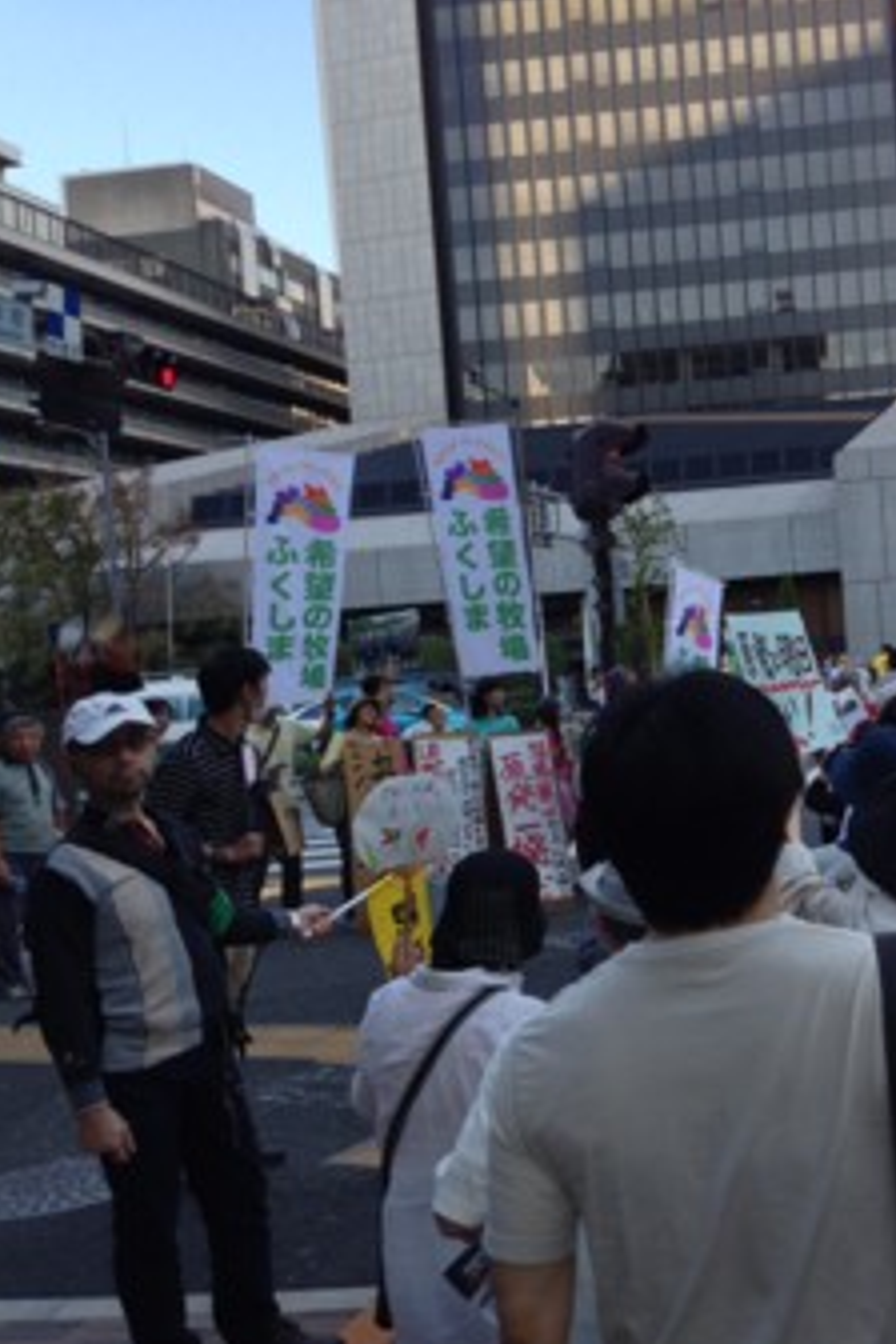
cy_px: 672
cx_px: 884
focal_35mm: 46
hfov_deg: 27.6
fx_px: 1717
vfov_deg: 42.7
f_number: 2.4
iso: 50
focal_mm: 4.12
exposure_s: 1/194
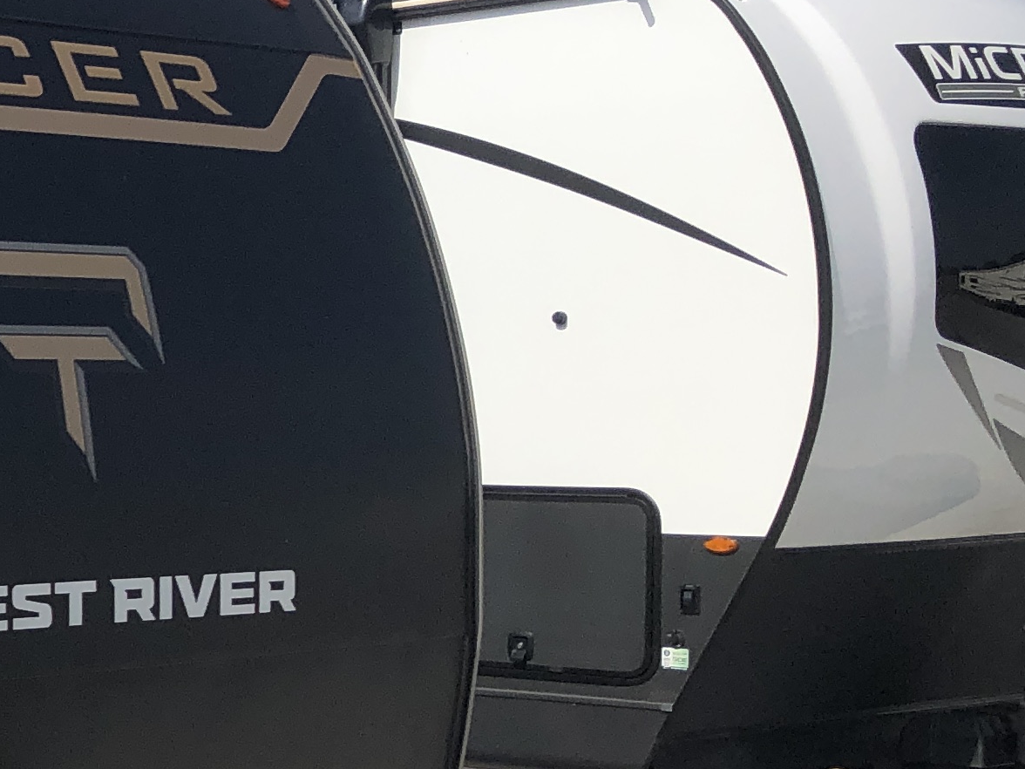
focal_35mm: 96
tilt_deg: -3.8
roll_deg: +0.6
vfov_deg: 15.4
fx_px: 2843
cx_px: -705
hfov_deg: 17.4
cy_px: 511
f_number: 1.8
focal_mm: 3.99
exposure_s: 1/4000
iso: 20
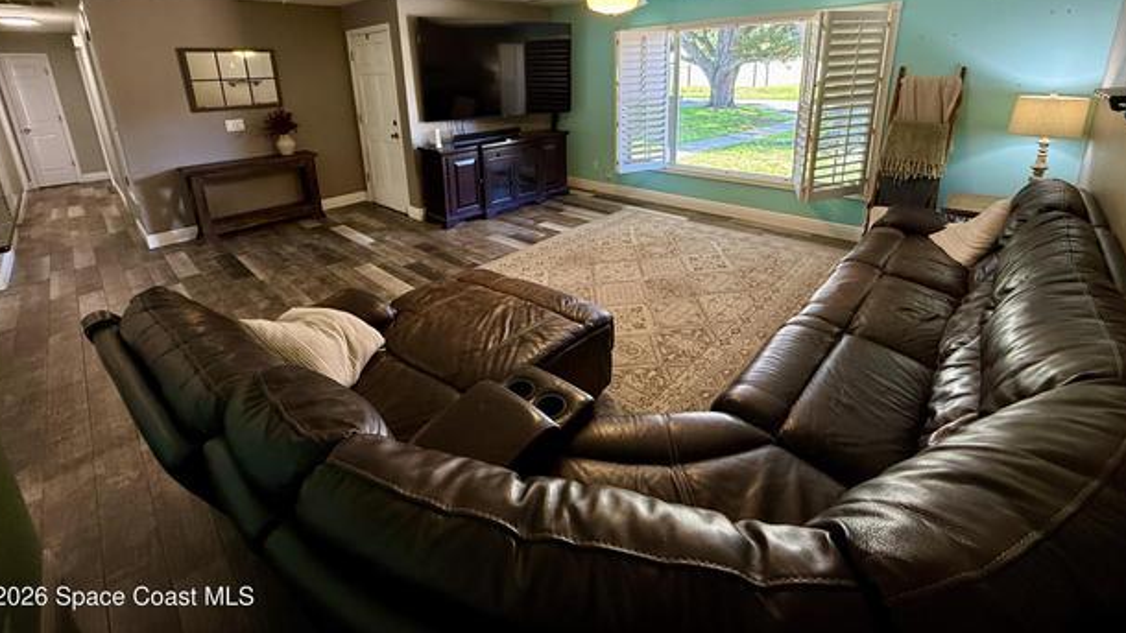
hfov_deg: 99.4
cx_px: 563
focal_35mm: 16
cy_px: 194
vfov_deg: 64.7
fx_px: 478
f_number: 2.2
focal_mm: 2.22
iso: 250
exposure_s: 1/60
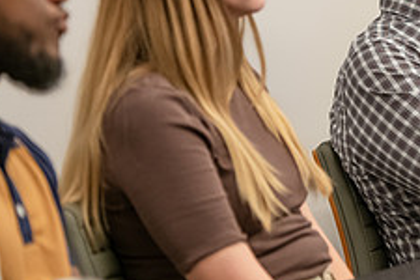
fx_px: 3616
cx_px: 454
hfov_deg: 6.6
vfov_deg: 4.4
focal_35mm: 310
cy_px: -5
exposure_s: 1/200
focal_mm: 120
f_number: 2.8
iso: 1600
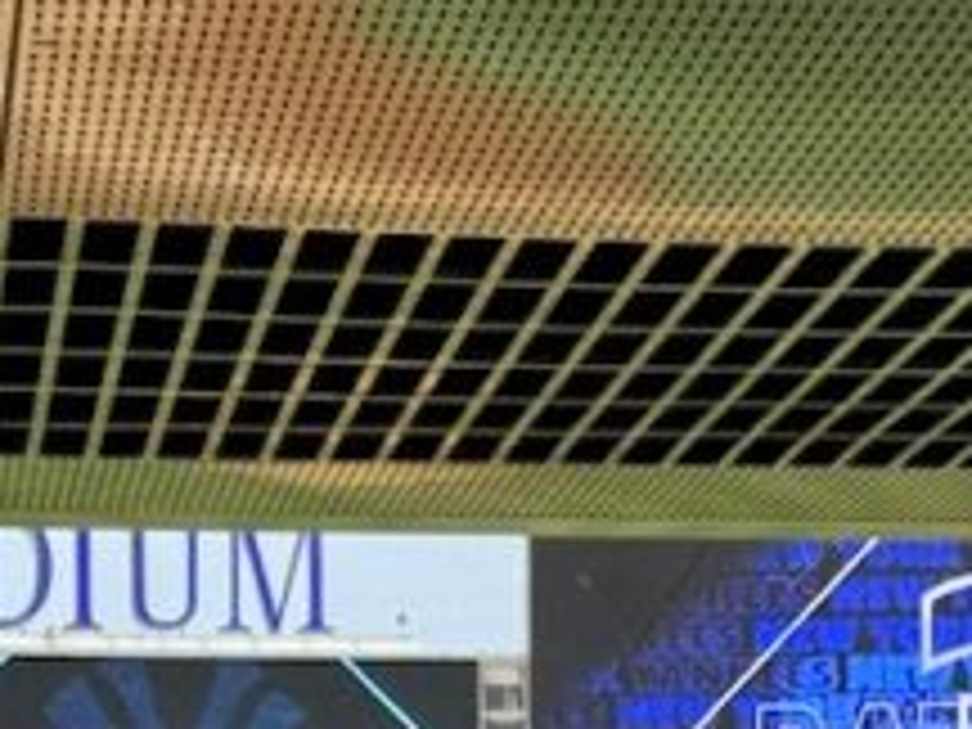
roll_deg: +0.9
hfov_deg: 8.7
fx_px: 6402
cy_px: 1282
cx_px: 648
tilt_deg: +0.4
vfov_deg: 6.4
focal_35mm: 228
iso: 64
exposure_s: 1/240
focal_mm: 6.76
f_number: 1.78
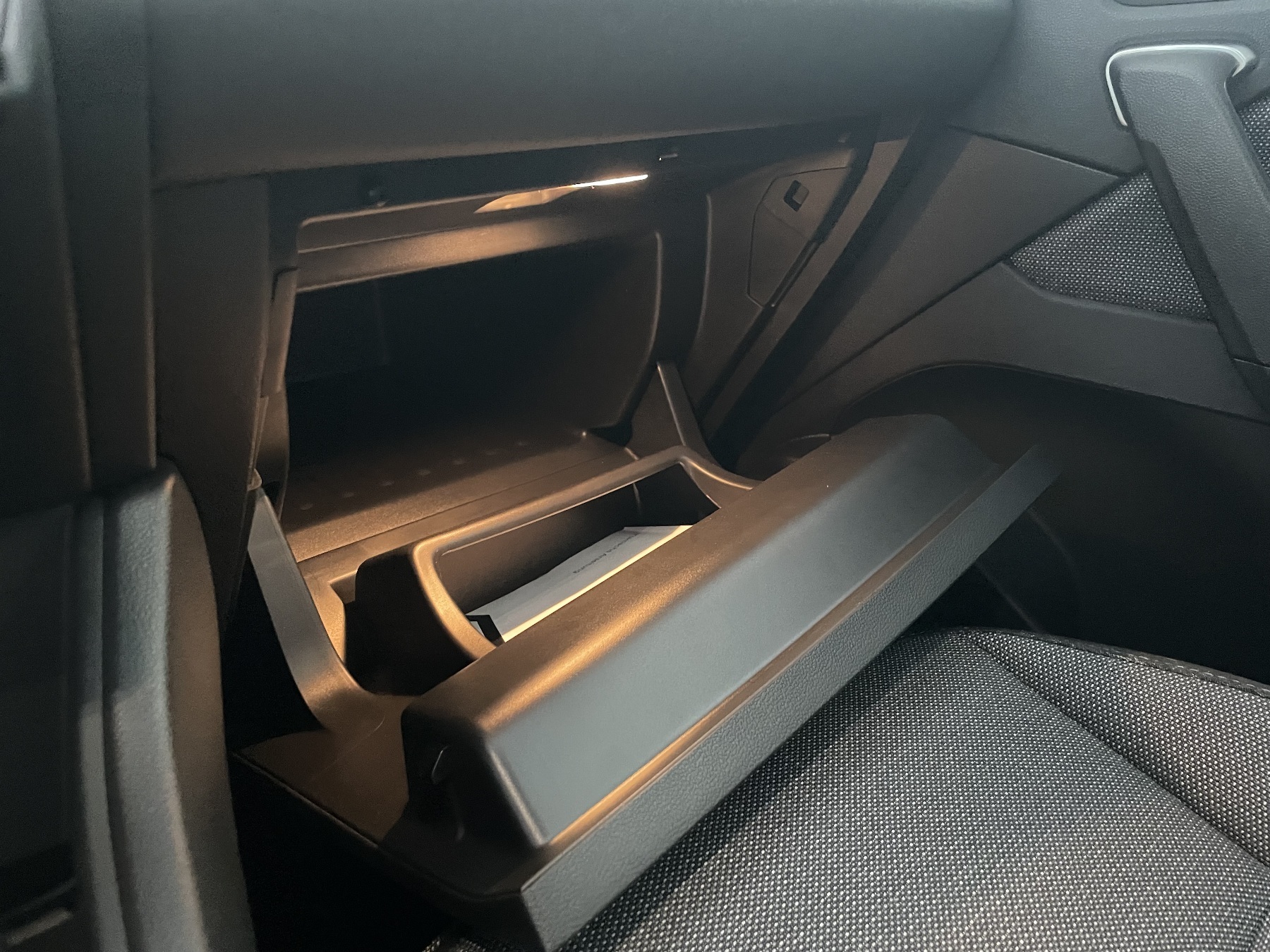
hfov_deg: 67.3
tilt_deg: -21.9
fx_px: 954
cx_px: 635
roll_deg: -0.1
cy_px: 476
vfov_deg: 53.1
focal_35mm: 26
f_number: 1.6
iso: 1000
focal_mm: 4.2
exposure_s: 1/30
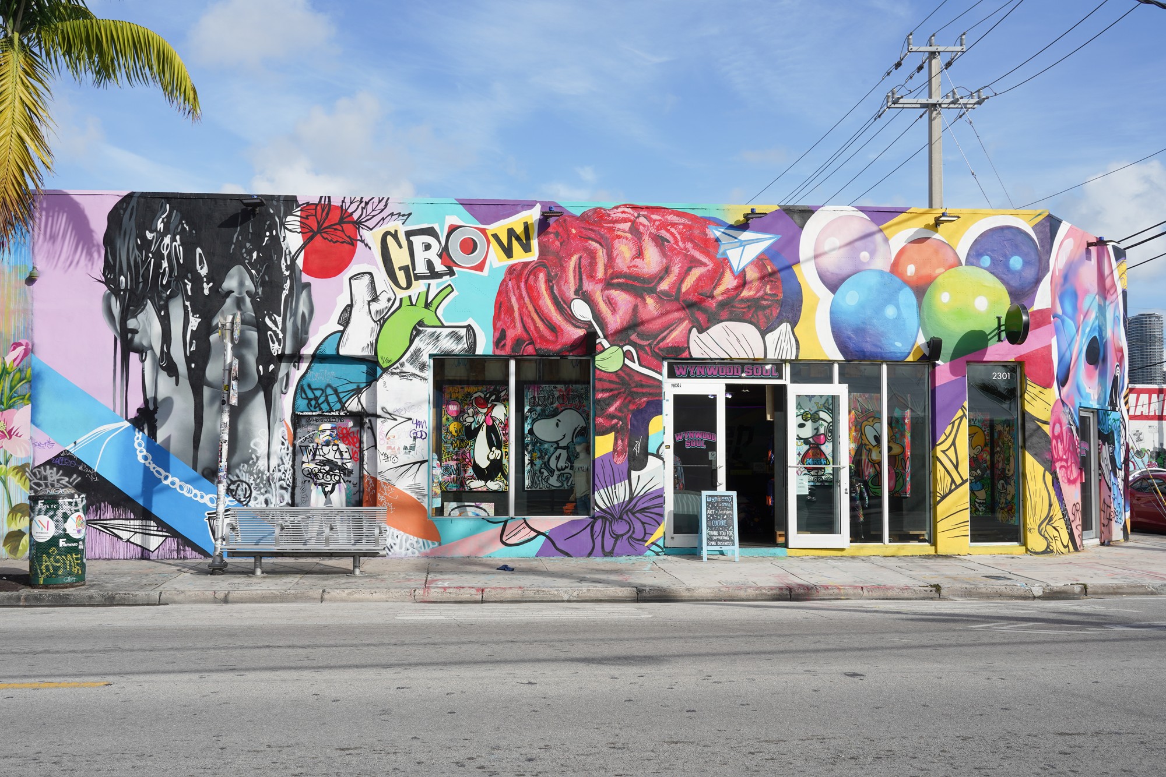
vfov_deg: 36.9
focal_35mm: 36
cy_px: 388
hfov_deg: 53.1
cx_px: 583
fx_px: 1166
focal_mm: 36
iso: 100
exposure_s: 1/100
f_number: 16
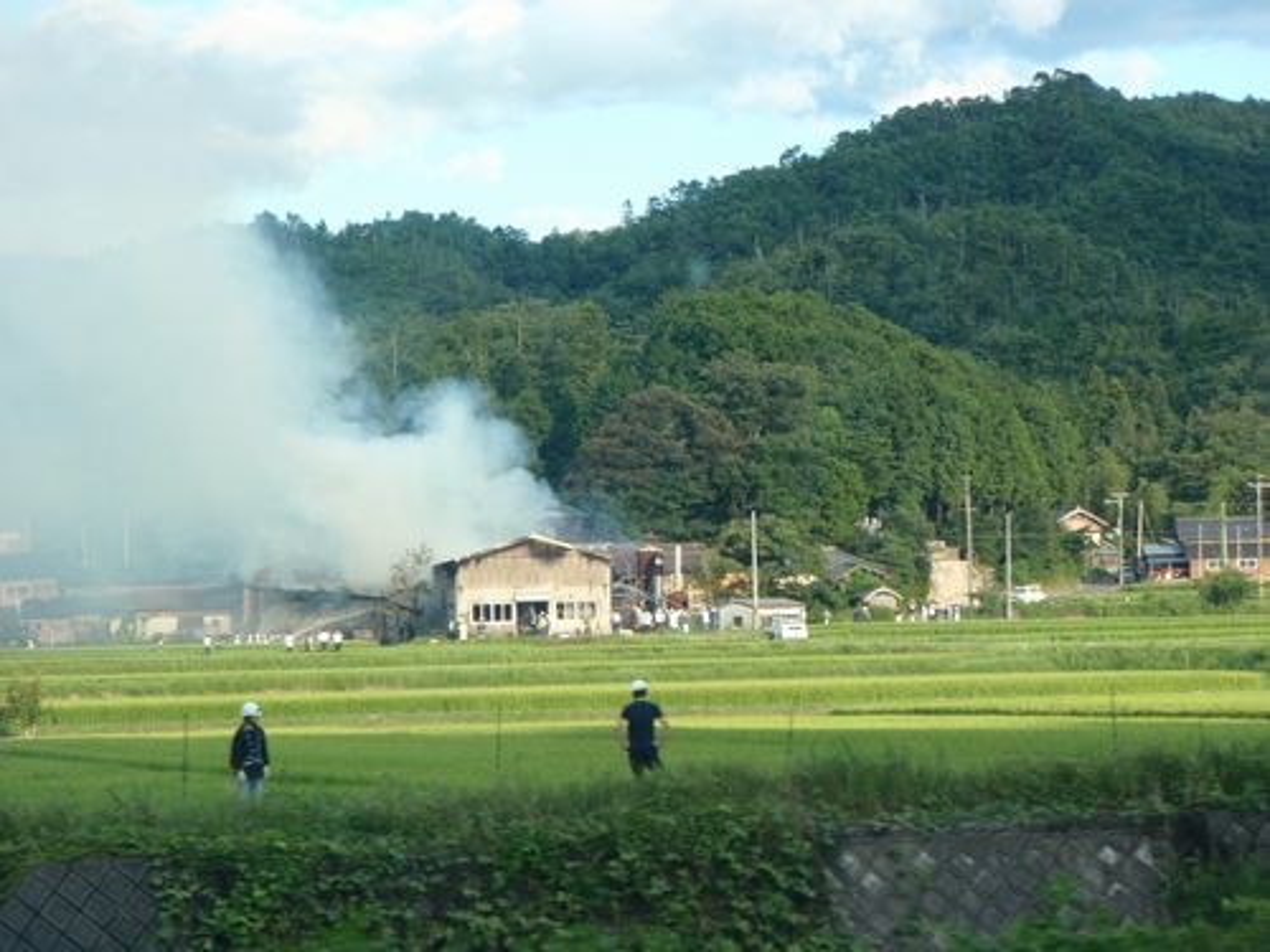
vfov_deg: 14.5
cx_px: 635
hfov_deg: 19.3
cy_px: 476
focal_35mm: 102
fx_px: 3742
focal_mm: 18.2
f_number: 5.1
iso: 100
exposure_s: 1/100
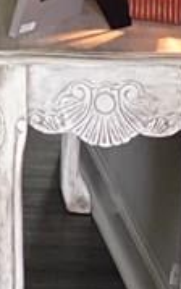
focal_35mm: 295
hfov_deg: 4.3
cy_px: -245
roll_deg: -0.1
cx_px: -330
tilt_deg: -5.7
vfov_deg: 6.9
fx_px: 2326
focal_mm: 6
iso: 320
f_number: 2
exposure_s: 1/30
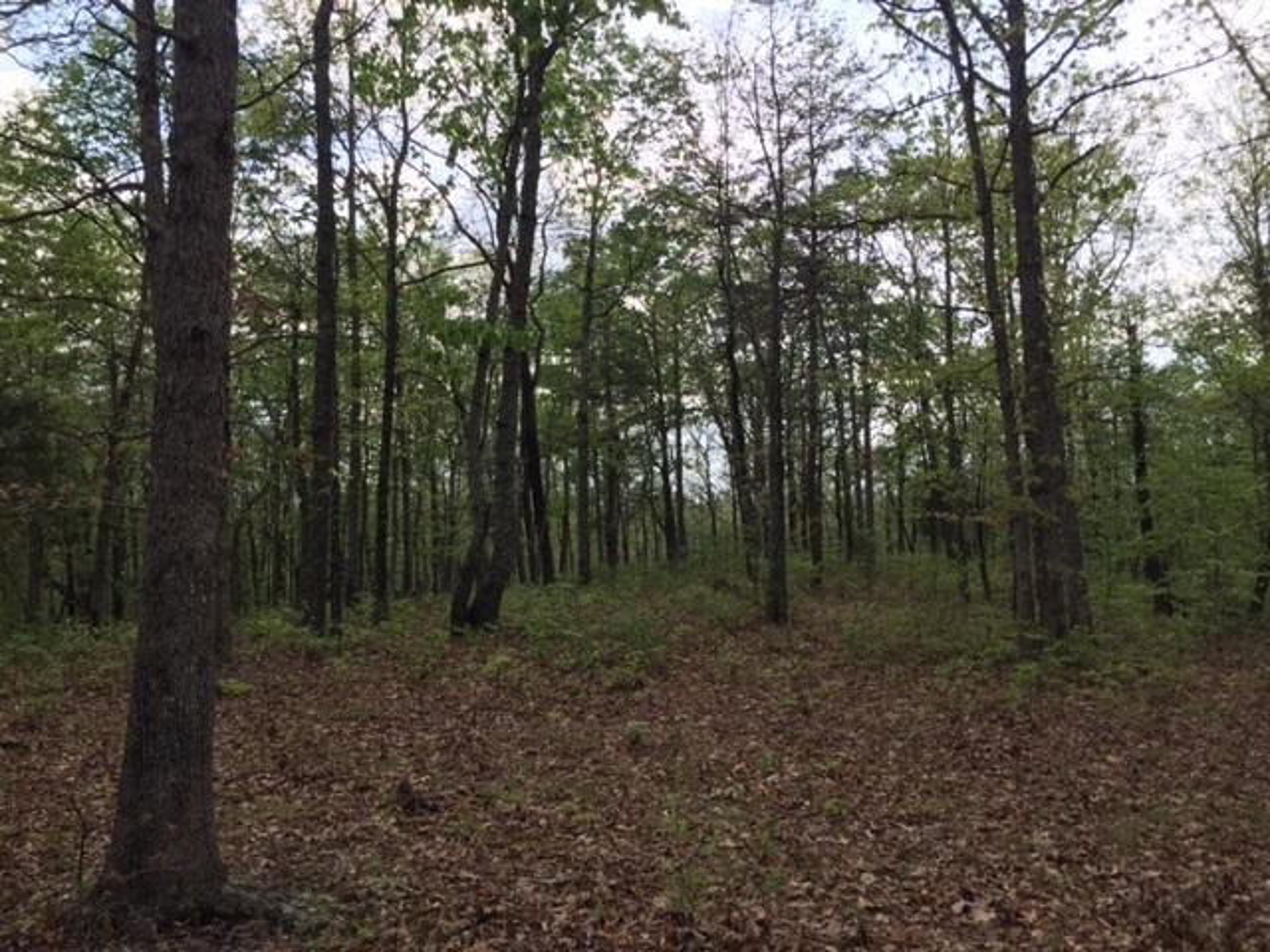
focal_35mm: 29
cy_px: 476
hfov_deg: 61.7
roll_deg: +2.7
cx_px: 635
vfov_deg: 48.2
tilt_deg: +4.3
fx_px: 1064
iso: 32
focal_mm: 4.15
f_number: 2.2
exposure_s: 1/682
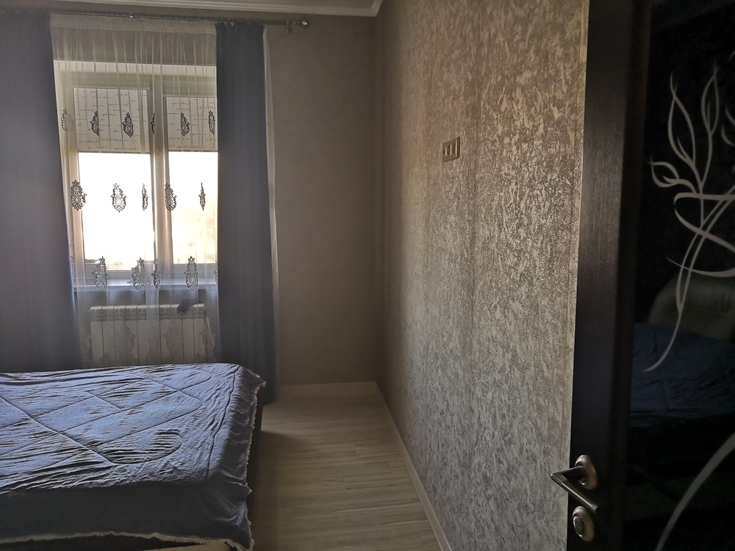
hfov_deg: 65.3
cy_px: 276
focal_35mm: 27
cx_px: 368
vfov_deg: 51.4
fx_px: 573
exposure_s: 1/40
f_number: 1.8
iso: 320
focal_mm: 3.95
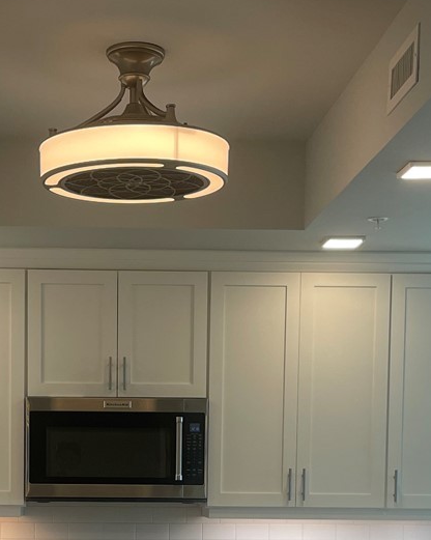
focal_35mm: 78
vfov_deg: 23.3
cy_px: 557
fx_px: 1245
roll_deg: -0.6
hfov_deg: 19.6
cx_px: 131
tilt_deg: -2.9
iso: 50
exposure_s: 1/120
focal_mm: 4.2
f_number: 1.6
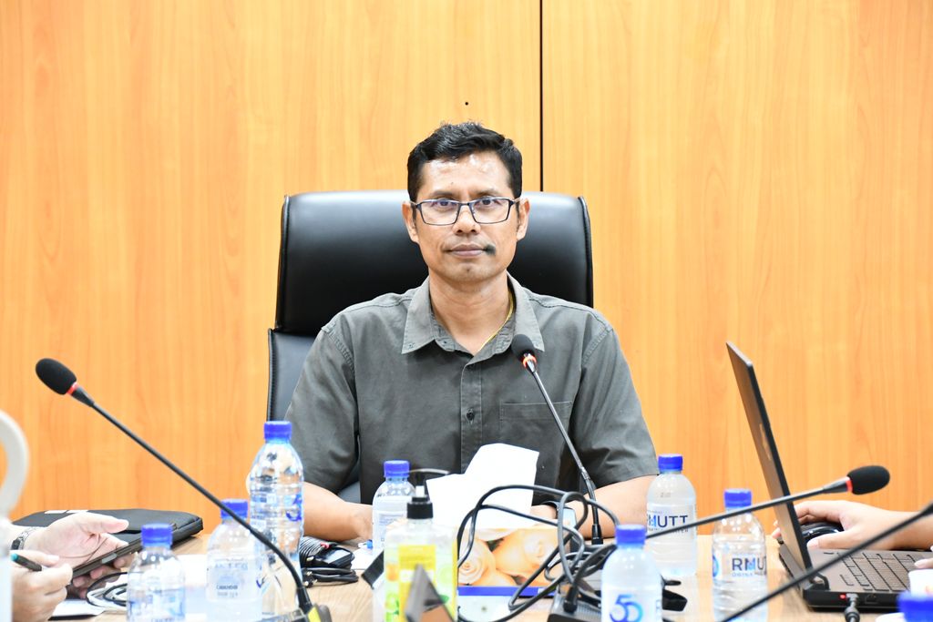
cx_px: 466
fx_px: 3499
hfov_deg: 15.2
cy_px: 311
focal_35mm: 135
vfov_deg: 10.2
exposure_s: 1/80
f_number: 5.3
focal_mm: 90
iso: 3200
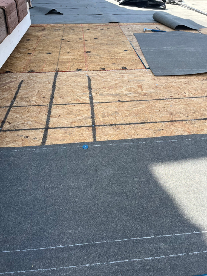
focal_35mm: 26
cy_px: 138
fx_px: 207
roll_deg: +2.3
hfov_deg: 53.1
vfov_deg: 67.3
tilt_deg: -21.4
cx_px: 104
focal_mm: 5.1
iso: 50
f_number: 1.6
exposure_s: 1/1106
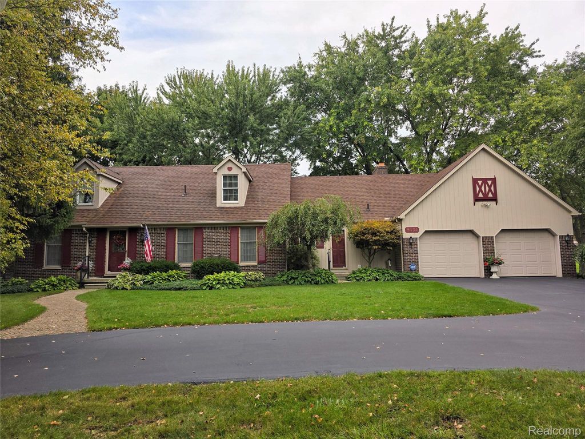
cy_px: 220
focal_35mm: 23
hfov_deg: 73.9
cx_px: 292
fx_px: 389
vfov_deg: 58.9
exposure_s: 1/1819
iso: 80
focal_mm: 6.3
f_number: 1.7
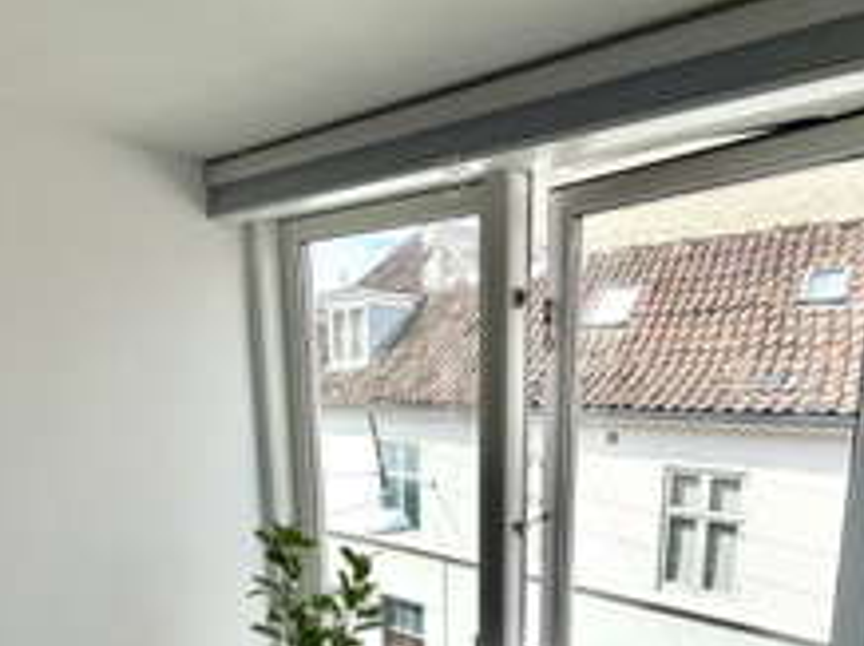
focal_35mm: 24
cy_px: 484
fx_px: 598
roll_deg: +0.1
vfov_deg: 54.1
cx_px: 470
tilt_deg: -9.6
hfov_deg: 71.5
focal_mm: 2.22
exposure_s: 1/770
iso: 40
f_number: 2.2
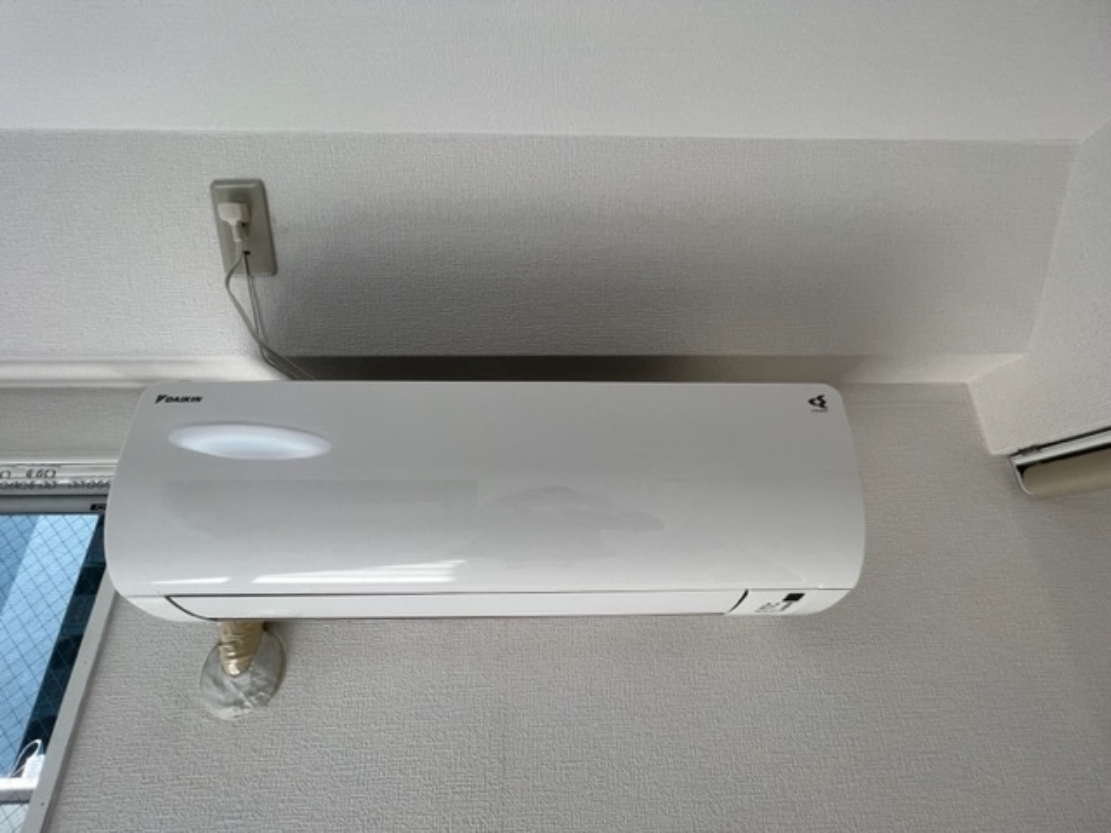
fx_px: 417
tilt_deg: +20.7
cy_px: 416
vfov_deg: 89.9
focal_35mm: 13
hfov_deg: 106.2
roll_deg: +0.9
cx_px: 556
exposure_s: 1/155
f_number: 1.8
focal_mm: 1.57
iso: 32
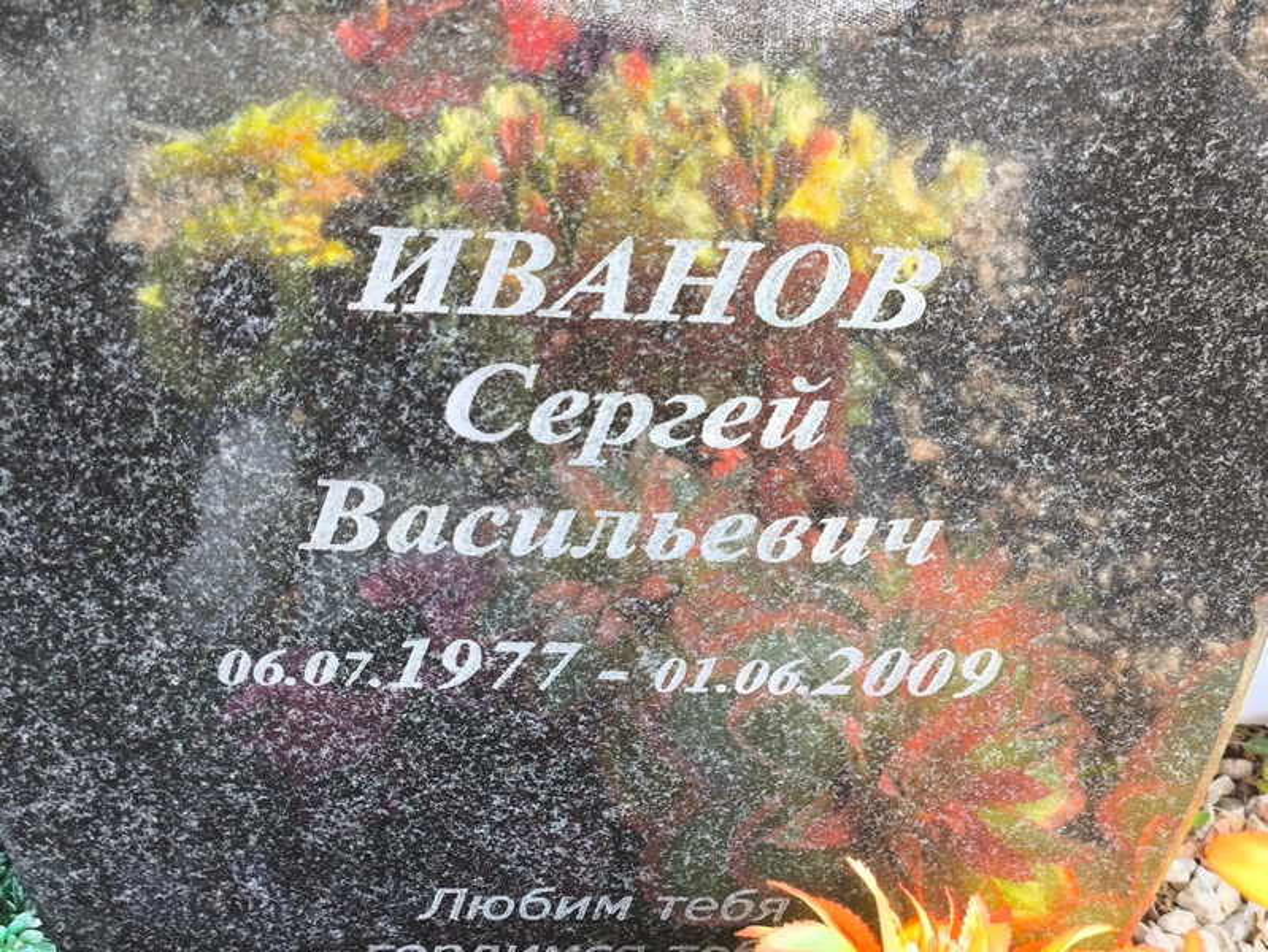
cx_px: 634
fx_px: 1832
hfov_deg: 38.2
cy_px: 476
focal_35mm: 50
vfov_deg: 29.1
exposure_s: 1/100
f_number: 1.7
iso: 50
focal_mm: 4.71
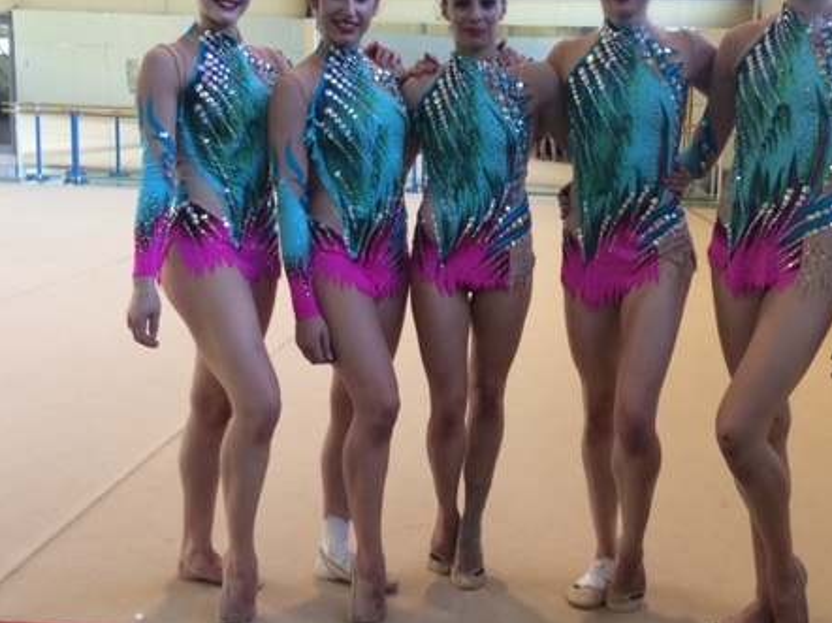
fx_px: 1009
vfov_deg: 34.3
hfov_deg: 44.7
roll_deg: -1.2
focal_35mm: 42
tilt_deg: -7.7
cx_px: 478
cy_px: 267
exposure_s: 1/33
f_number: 2.2
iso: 100
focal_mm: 4.15
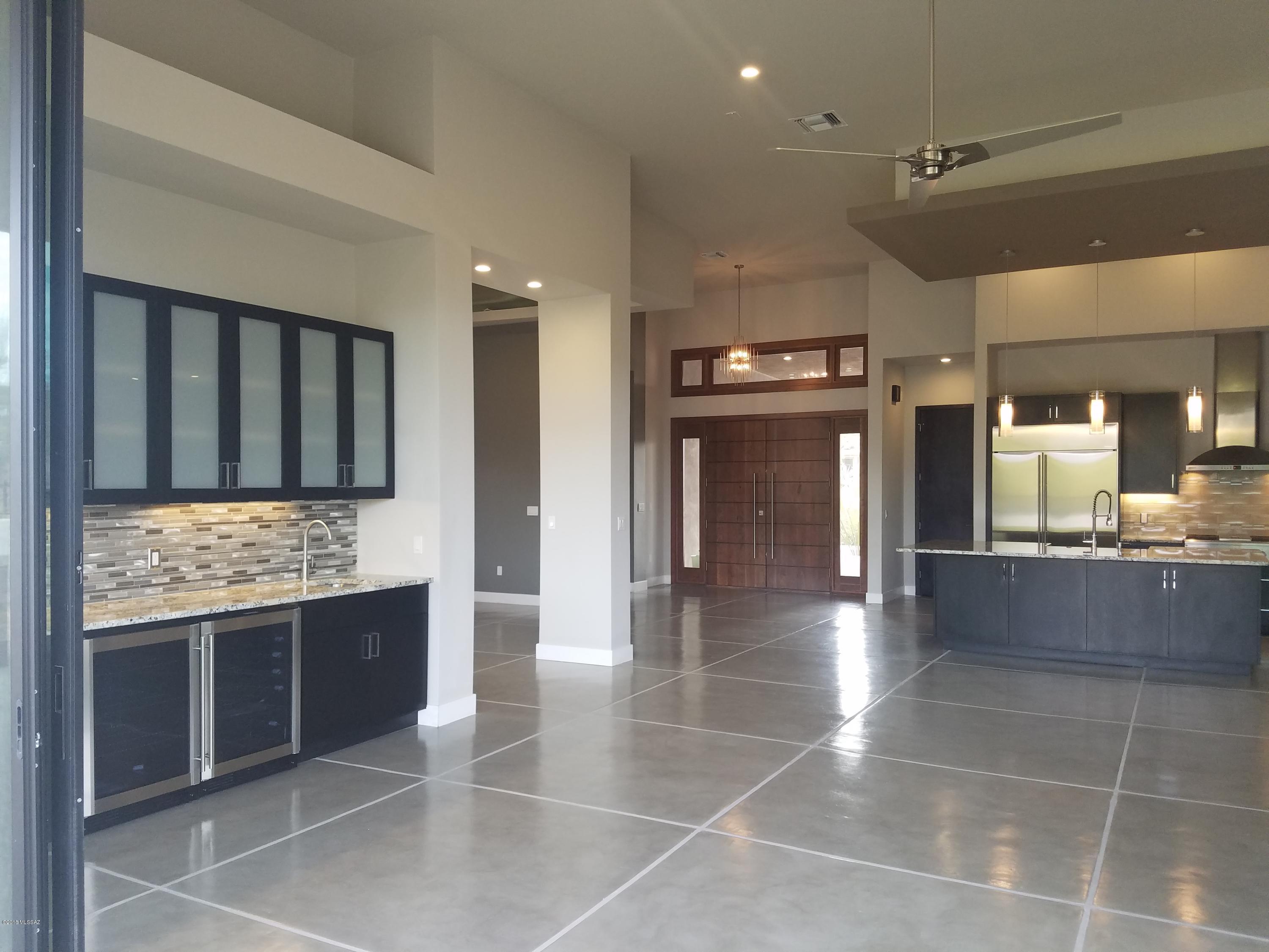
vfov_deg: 53.1
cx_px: 634
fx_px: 953
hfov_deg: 67.3
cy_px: 476
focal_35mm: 26
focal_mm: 4.2
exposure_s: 1/120
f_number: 1.7
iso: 100
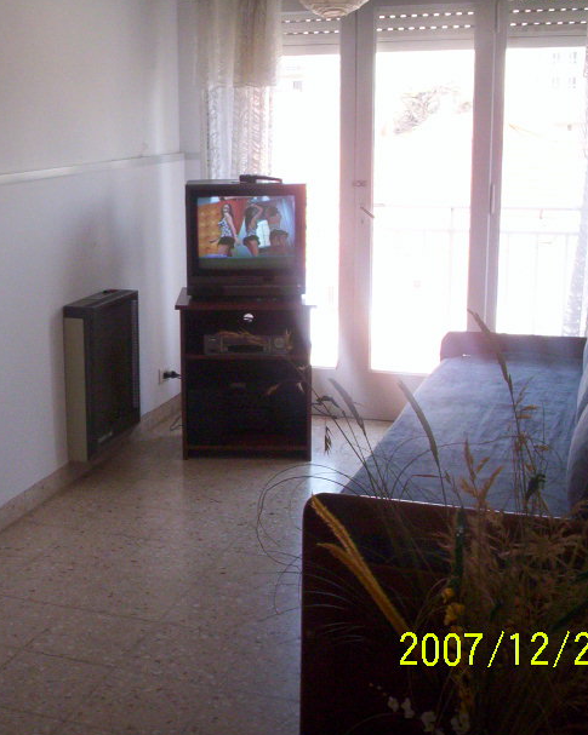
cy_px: 368
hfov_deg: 29.9
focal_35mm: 50
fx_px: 1088
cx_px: 170
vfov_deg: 37.4
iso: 140
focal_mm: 4.99
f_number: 4.5
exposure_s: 1/74.2
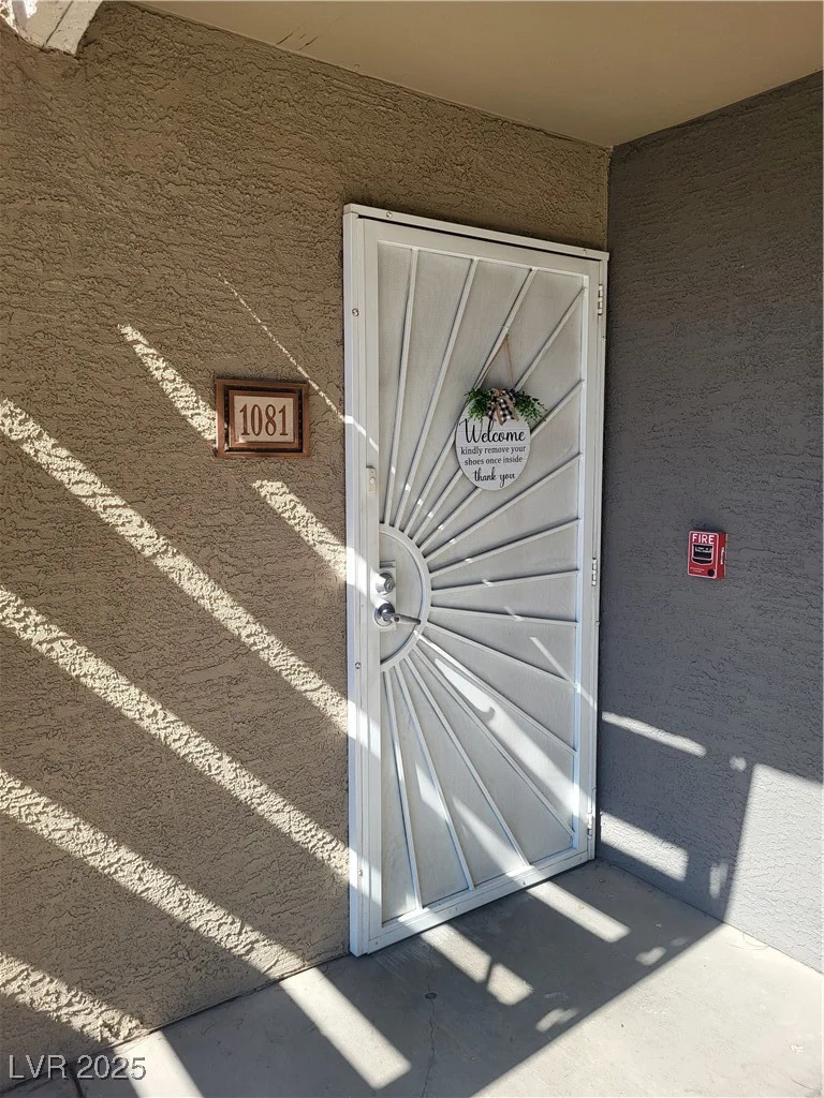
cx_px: 412
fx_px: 825
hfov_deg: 53.1
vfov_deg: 67.3
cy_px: 549
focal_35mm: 26
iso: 40
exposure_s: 1/838
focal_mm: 5.4
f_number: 1.8
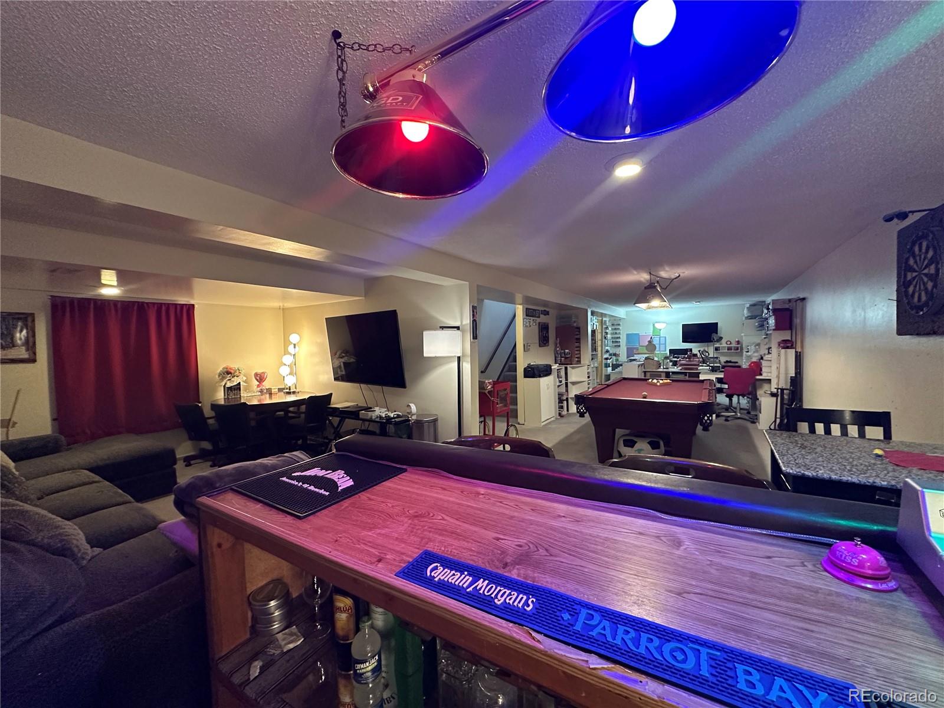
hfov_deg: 102.1
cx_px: 472
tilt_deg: -1.1
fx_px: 382
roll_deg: +1.2
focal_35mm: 14
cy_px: 354
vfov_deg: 85.7
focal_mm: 2.22
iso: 500
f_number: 2.2
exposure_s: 1/60
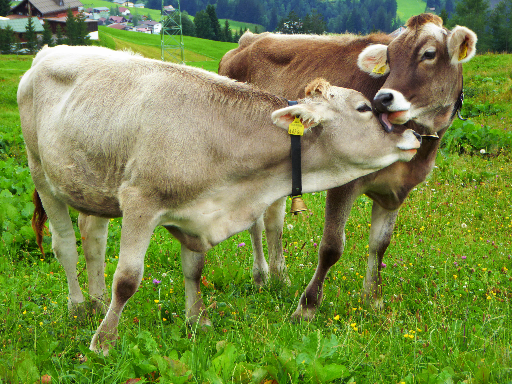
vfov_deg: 17.6
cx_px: 256
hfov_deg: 23.3
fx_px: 1242
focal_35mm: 84
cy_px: 192
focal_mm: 15
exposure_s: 1/60
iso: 125
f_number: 4.8
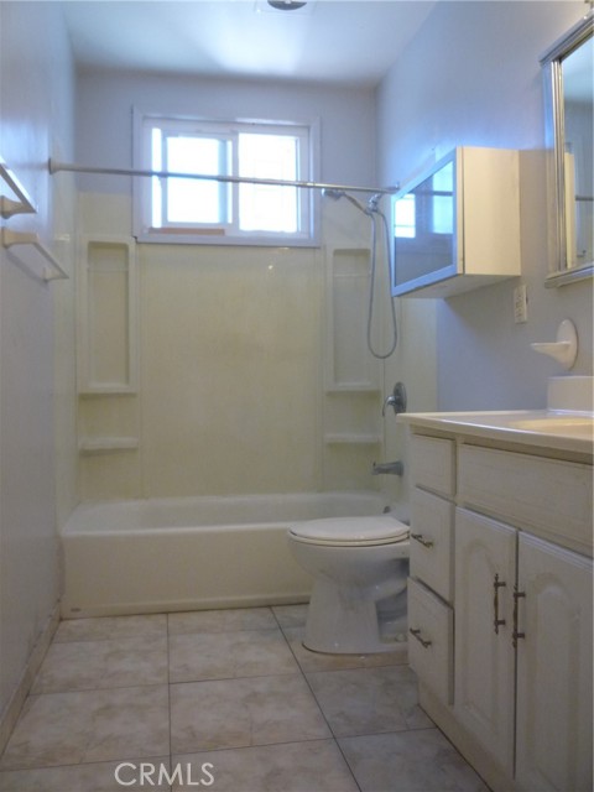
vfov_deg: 60.0
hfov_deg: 46.8
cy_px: 396
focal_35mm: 30
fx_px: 686
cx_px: 297
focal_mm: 5.2
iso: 250
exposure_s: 1/30
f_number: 3.3
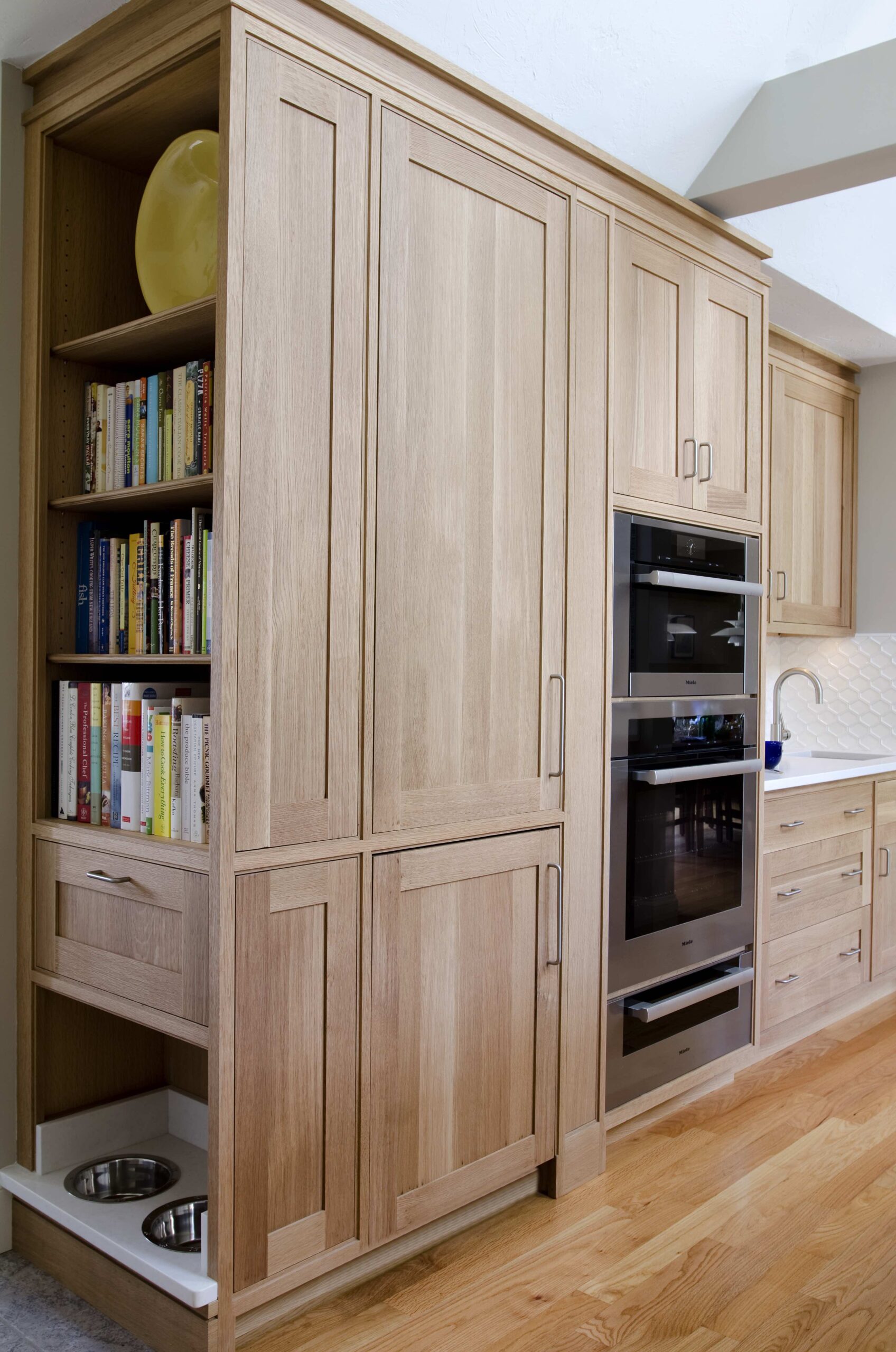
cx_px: 448
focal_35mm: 30
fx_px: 1125
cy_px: 676
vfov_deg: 62.0
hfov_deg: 43.4
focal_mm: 20
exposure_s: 1/1.25
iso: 100
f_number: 5.6
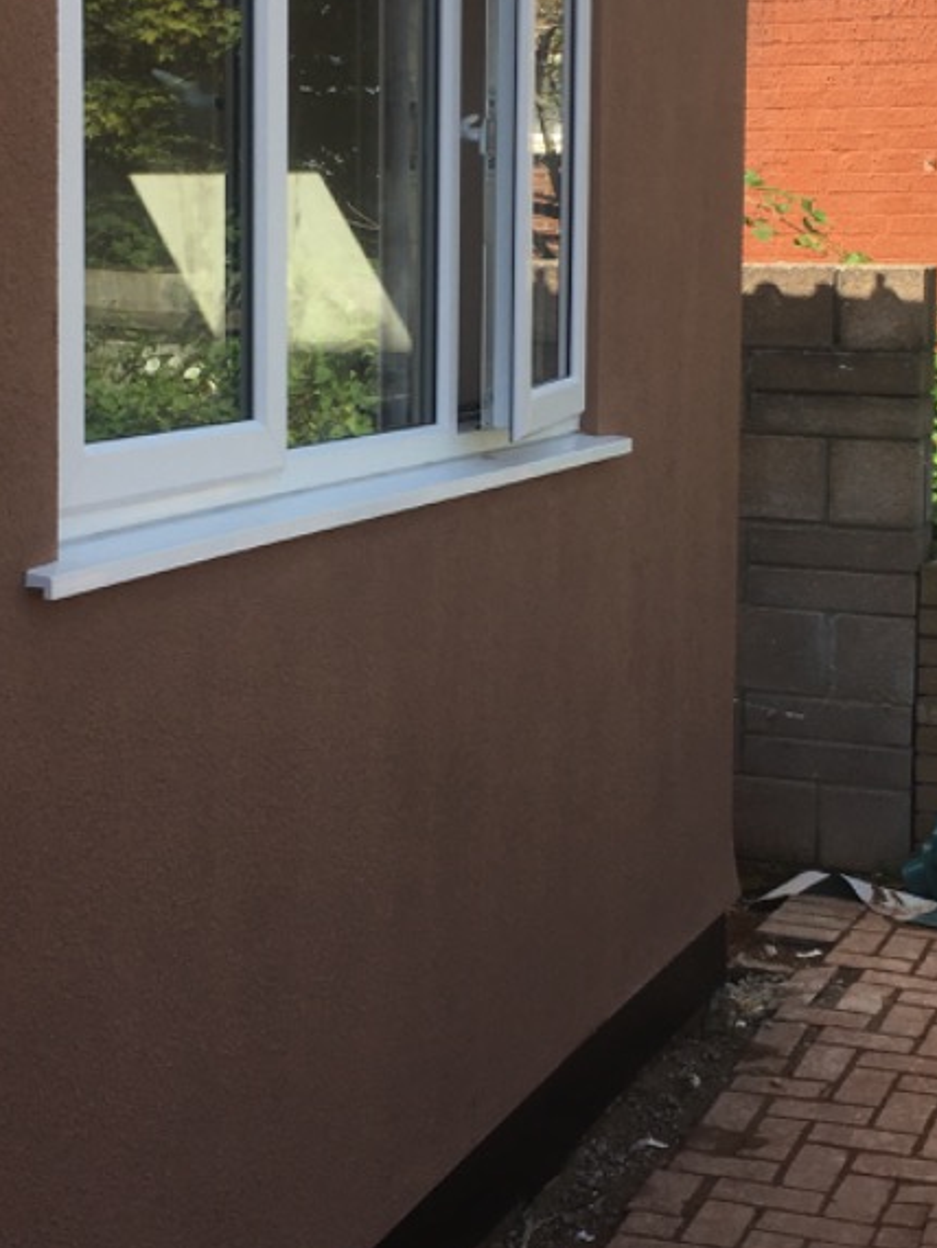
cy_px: 423
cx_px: 405
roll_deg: -0.5
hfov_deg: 24.0
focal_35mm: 61
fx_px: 2200
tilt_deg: -2.7
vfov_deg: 31.4
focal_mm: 4.15
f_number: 2.2
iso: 25
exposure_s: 1/712
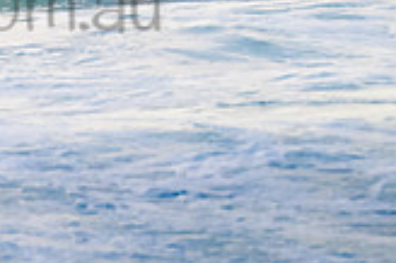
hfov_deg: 1.0
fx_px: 23879
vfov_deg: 0.6
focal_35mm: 2173
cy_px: -129
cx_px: 64
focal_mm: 500
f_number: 5.6
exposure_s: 1/2000
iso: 1400
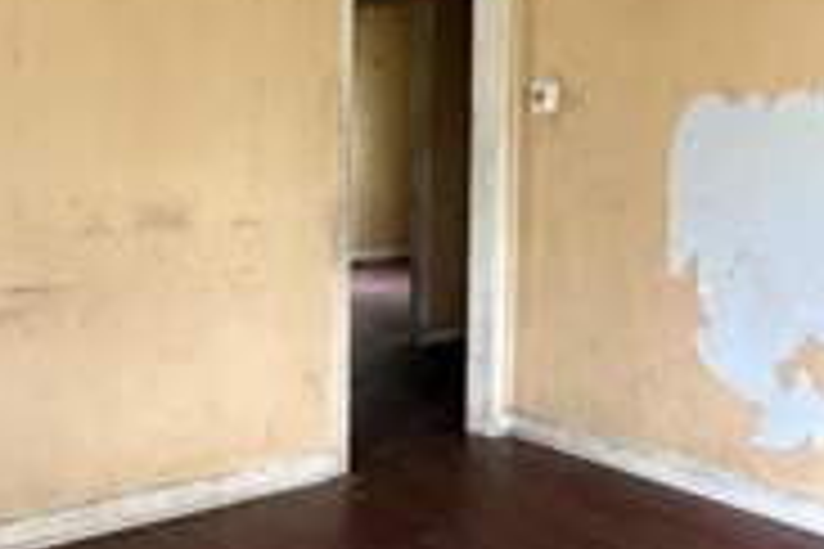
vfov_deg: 26.4
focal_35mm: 51
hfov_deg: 38.9
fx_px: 1167
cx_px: 410
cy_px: 220
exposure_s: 1/60
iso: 640
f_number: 2.2
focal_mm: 2.22
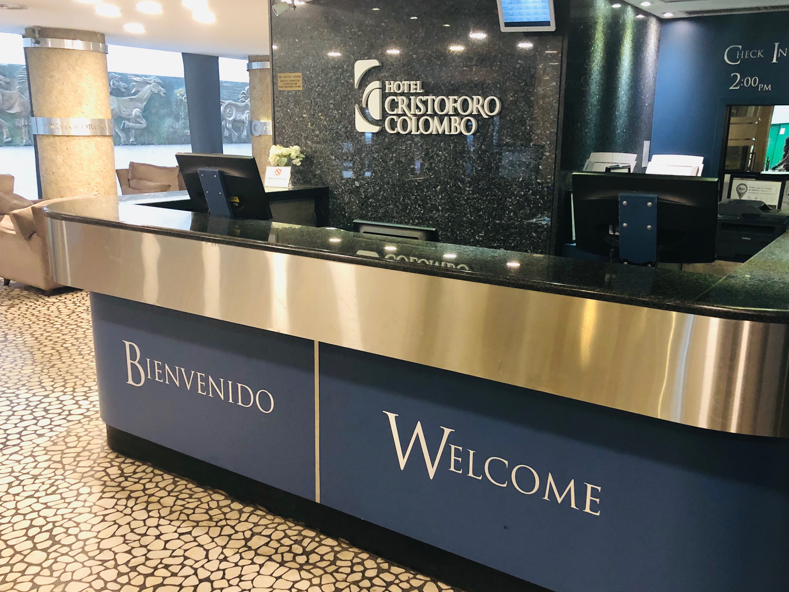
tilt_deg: -13.3
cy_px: 310
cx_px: 431
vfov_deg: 44.1
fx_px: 729
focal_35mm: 32
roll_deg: -0.7
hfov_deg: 56.7
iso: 100
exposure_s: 1/13
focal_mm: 4
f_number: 1.8
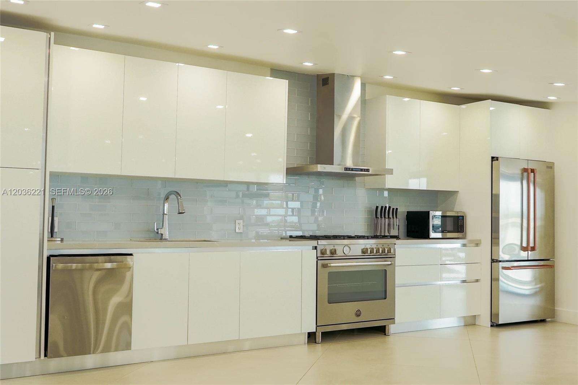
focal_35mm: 37
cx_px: 289
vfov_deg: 35.9
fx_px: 594
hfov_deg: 51.9
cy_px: 192
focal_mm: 25
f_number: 5.6
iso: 640
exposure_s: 1/400
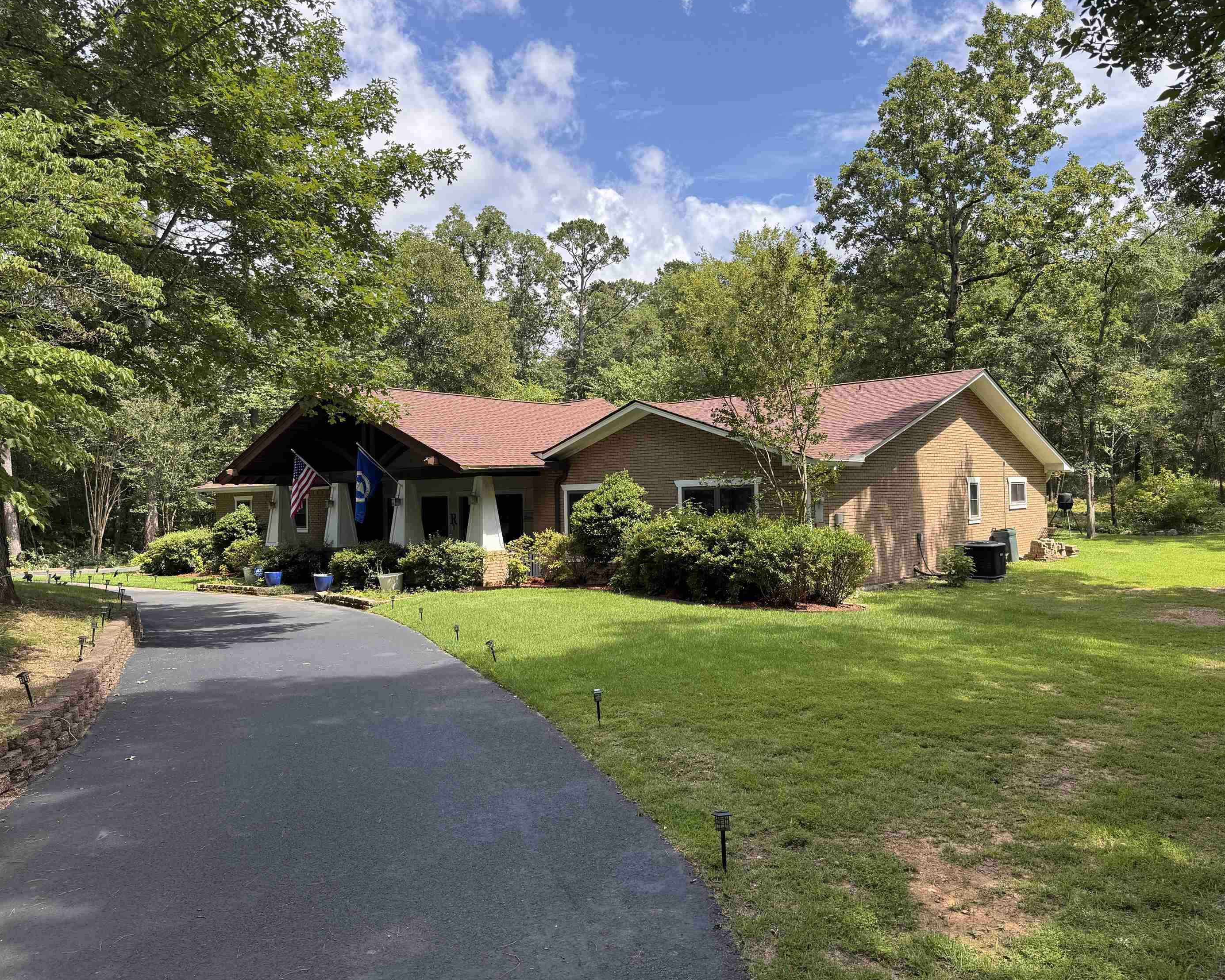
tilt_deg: +0.4
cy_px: 477
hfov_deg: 66.0
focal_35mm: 26
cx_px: 623
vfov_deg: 54.9
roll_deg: +1.2
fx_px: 943
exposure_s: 1/1456
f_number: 1.78
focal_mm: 6.76
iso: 80
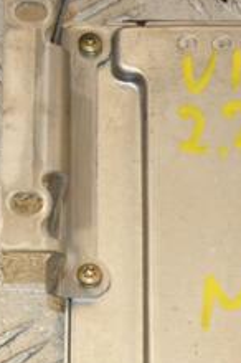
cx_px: 340
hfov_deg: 6.6
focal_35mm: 205
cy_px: 266
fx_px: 2065
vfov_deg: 10.0
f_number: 8
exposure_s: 1/200
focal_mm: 50
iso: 800
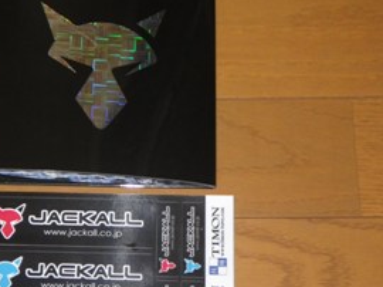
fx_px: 1017
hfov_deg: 21.2
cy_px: 159
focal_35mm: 92
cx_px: 102
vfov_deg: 16.0
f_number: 4.6
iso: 400
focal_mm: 11.1
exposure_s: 1/80
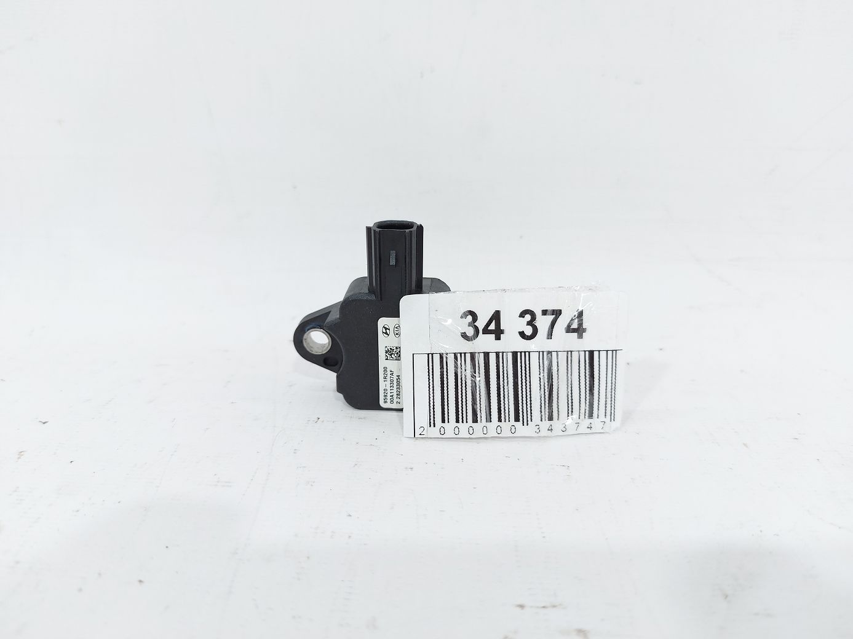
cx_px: 426
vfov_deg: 56.8
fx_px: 591
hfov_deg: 71.6
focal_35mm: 24
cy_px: 320
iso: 64
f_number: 1.8
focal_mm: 5.23
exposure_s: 1/50
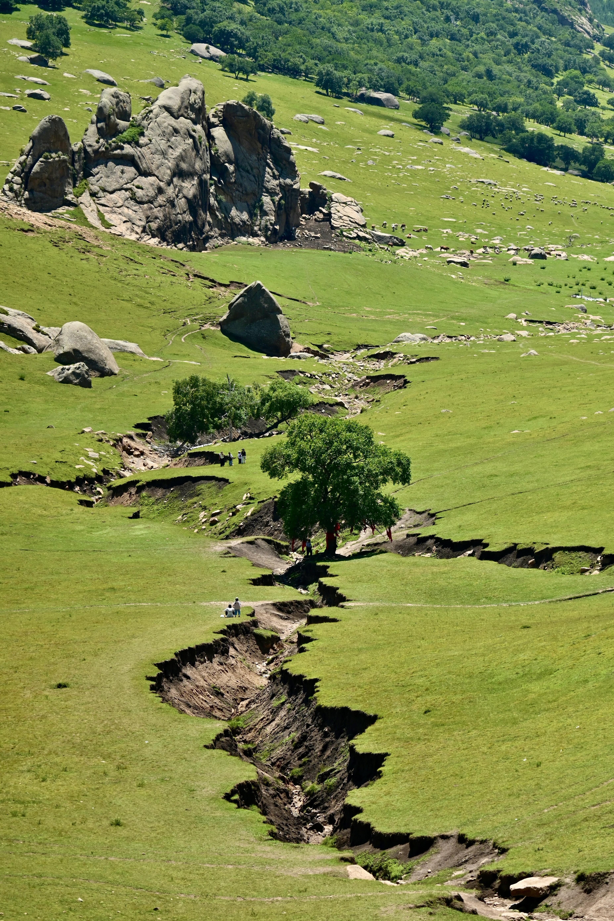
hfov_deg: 11.7
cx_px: 307
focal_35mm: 117
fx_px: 2993
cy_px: 460
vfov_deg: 17.5
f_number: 5
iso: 400
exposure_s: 1/2500
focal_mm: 78
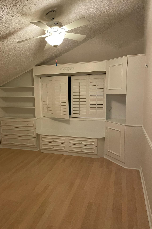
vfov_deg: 65.5
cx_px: 64
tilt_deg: -6.3
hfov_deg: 46.2
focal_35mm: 28
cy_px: 114
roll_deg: +1.2
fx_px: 177
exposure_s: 1/60
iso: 320
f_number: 1.6
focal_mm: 4.2
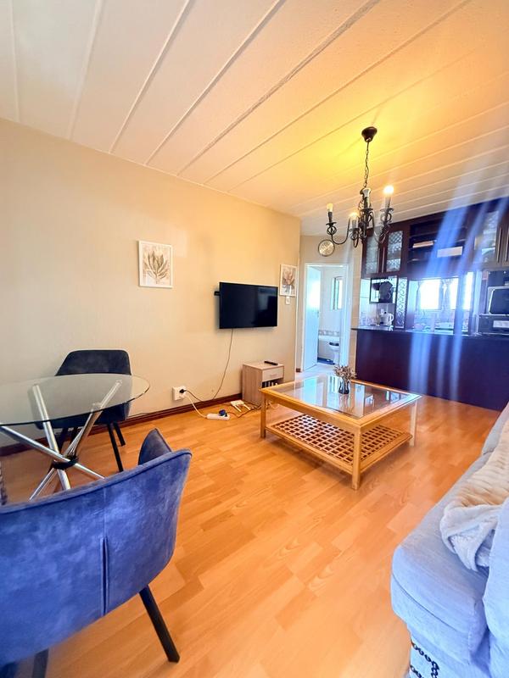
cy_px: 339
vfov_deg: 102.1
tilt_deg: -5.6
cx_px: 254
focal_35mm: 14
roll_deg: -0.7
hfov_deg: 85.7
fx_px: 274
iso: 640
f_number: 2.2
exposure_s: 1/60
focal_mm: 2.22
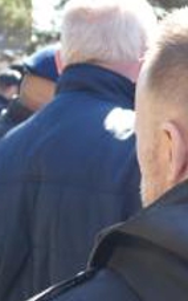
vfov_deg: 14.1
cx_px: 79
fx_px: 1213
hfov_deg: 8.9
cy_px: 196
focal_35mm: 148
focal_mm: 16
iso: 125
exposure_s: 1/160
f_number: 3.2
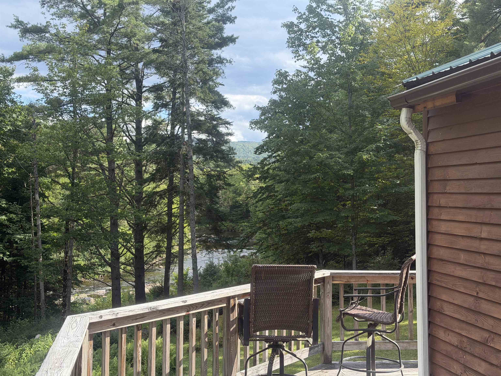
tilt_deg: +0.1
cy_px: 188
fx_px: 695
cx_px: 250
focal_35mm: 48
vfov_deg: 30.3
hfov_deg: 39.7
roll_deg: +0.7
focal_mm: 6.76
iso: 100
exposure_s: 1/1513
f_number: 1.78
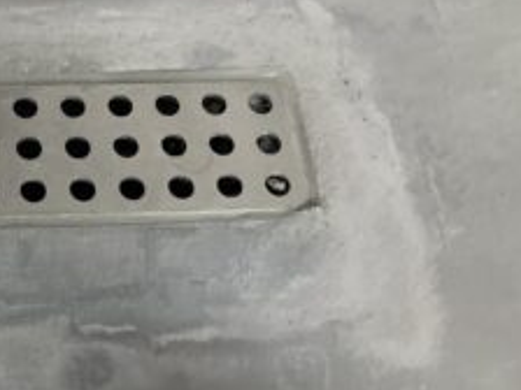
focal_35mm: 60
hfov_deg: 29.8
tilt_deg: -64.9
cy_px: 202
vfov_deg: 24.4
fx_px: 903
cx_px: -9
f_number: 1.8
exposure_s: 1/30
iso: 640
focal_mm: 3.99
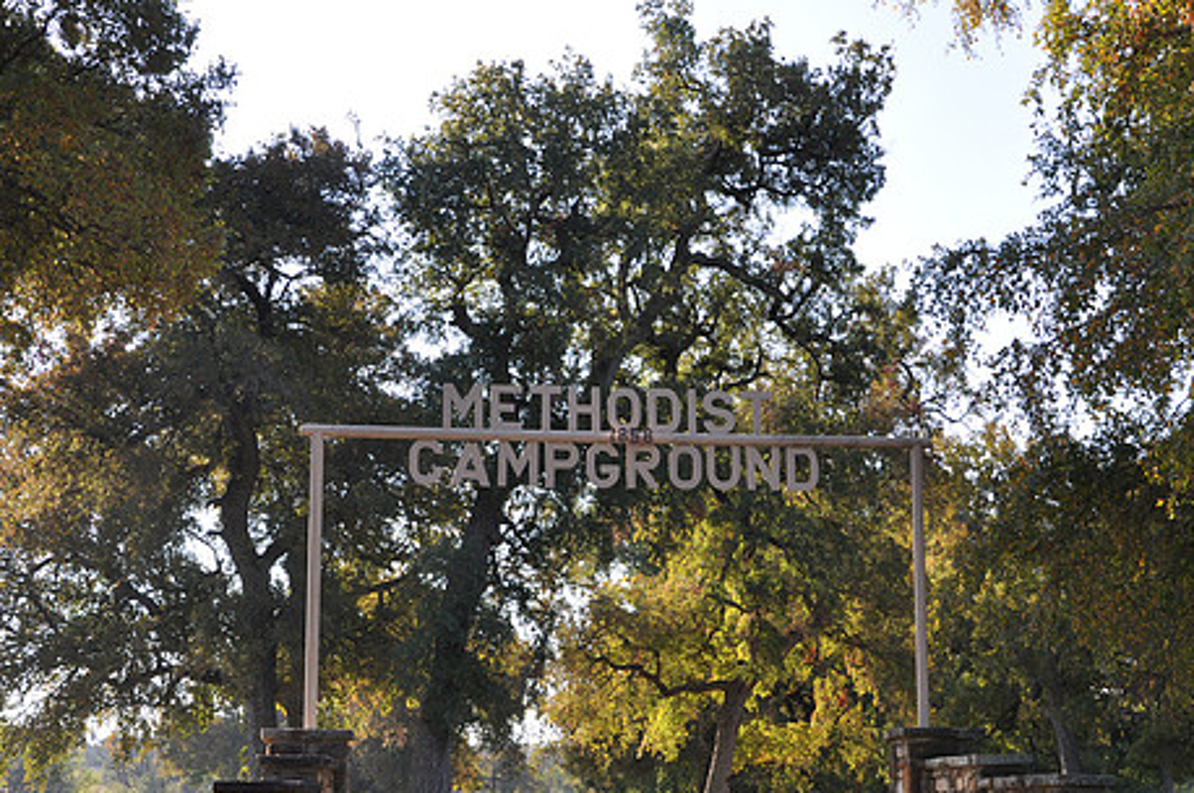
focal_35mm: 57
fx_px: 1888
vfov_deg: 23.7
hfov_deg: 35.1
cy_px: 489
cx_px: 660
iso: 200
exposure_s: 1/60
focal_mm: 30
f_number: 8
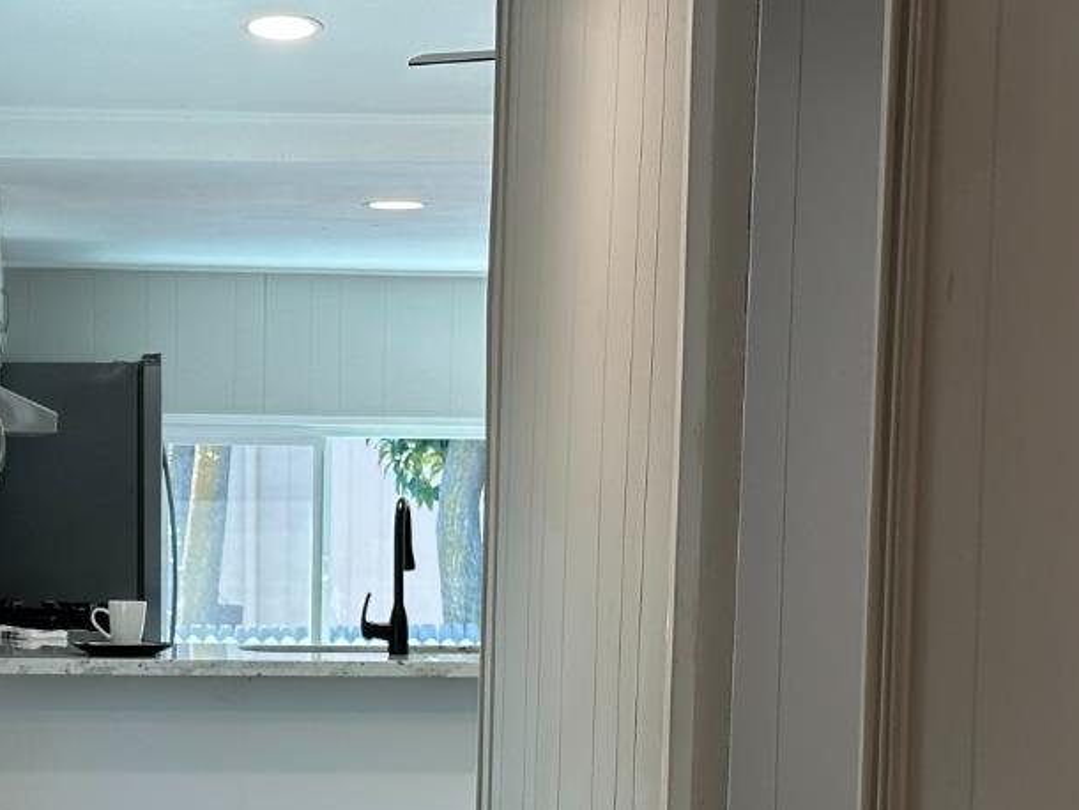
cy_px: 710
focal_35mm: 118
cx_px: 106
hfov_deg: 16.5
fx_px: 3680
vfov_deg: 12.5
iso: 64
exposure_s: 1/113
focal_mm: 6.86
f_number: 1.78
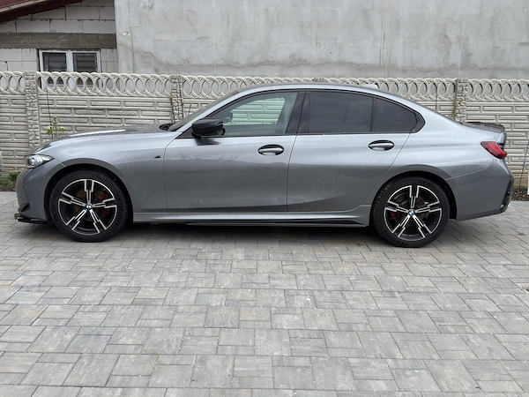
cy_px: 198
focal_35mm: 35
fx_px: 535
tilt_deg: -11.2
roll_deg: +0.4
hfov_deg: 52.6
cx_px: 264
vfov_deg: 40.7
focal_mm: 6.76
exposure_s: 1/1890
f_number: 1.78
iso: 100
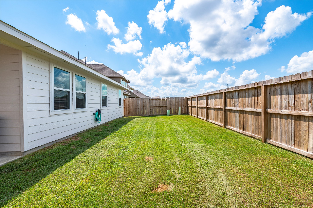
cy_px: 104
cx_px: 156
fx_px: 130
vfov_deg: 77.2
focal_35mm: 15
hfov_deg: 100.4
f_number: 13
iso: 125
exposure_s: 1/250
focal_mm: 15
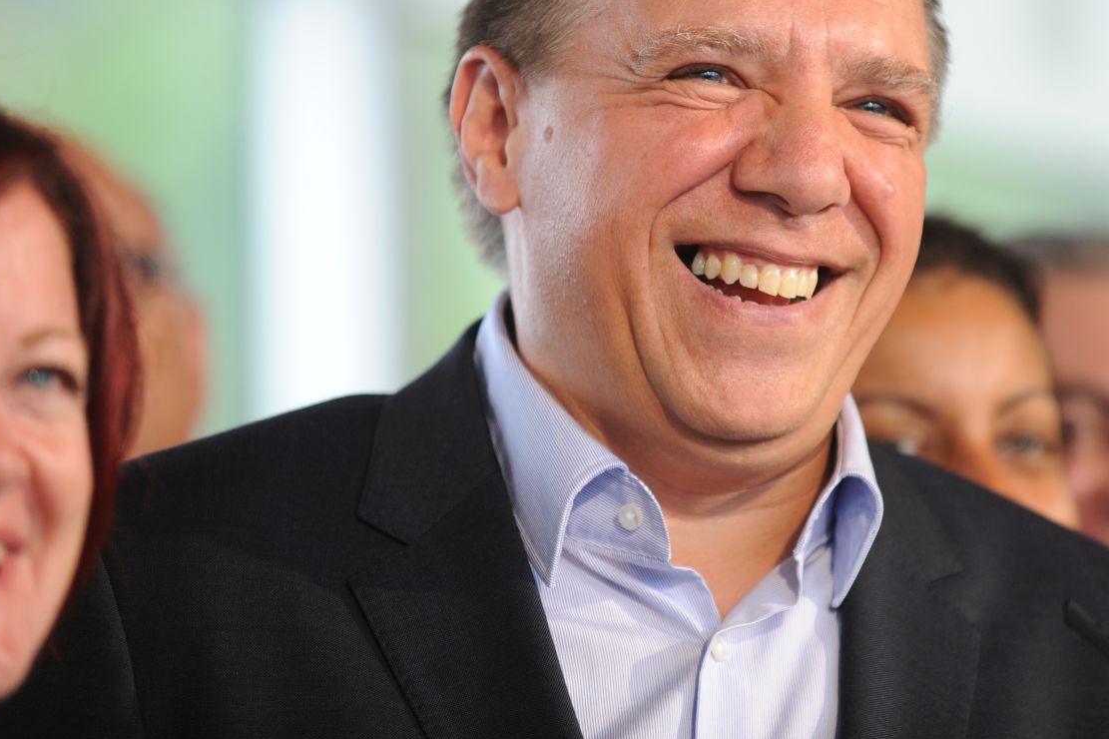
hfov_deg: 7.6
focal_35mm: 270
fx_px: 8315
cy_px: 257
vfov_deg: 5.1
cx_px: 676
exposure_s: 1/400
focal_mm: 200
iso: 1000
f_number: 3.2
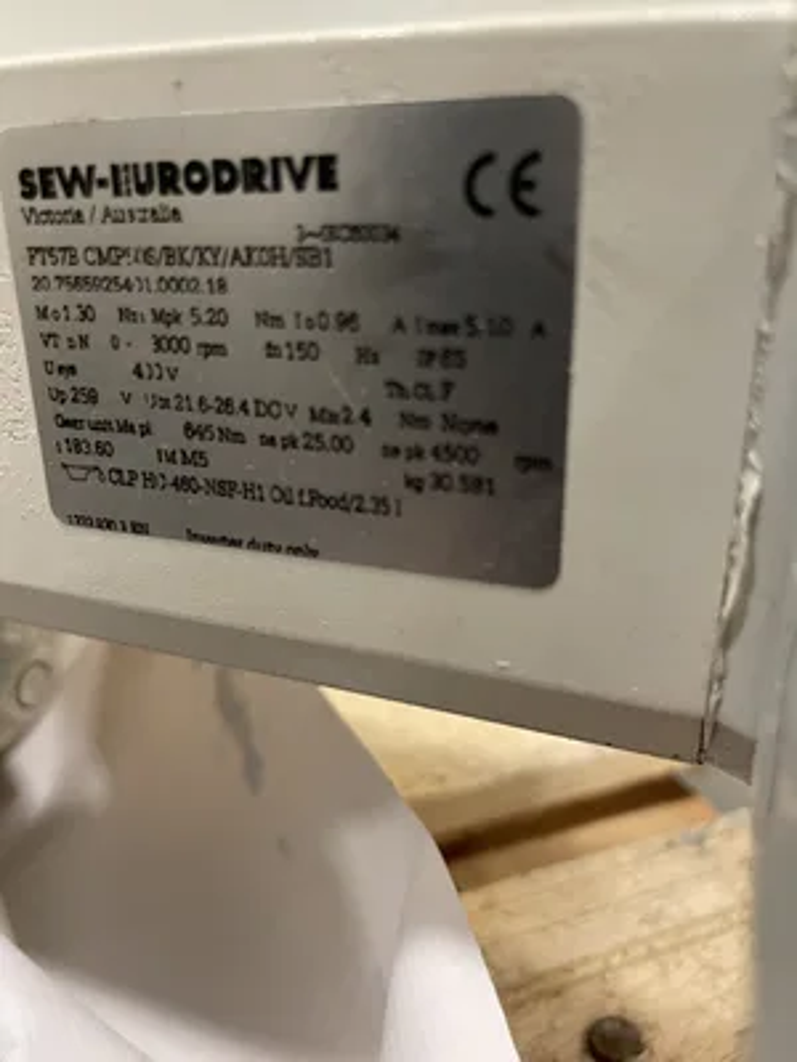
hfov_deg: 53.1
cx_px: 398
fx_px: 798
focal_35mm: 26
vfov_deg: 67.3
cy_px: 531
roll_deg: -0.5
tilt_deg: -21.5
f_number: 1.6
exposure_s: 1/60
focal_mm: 4.2
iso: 320
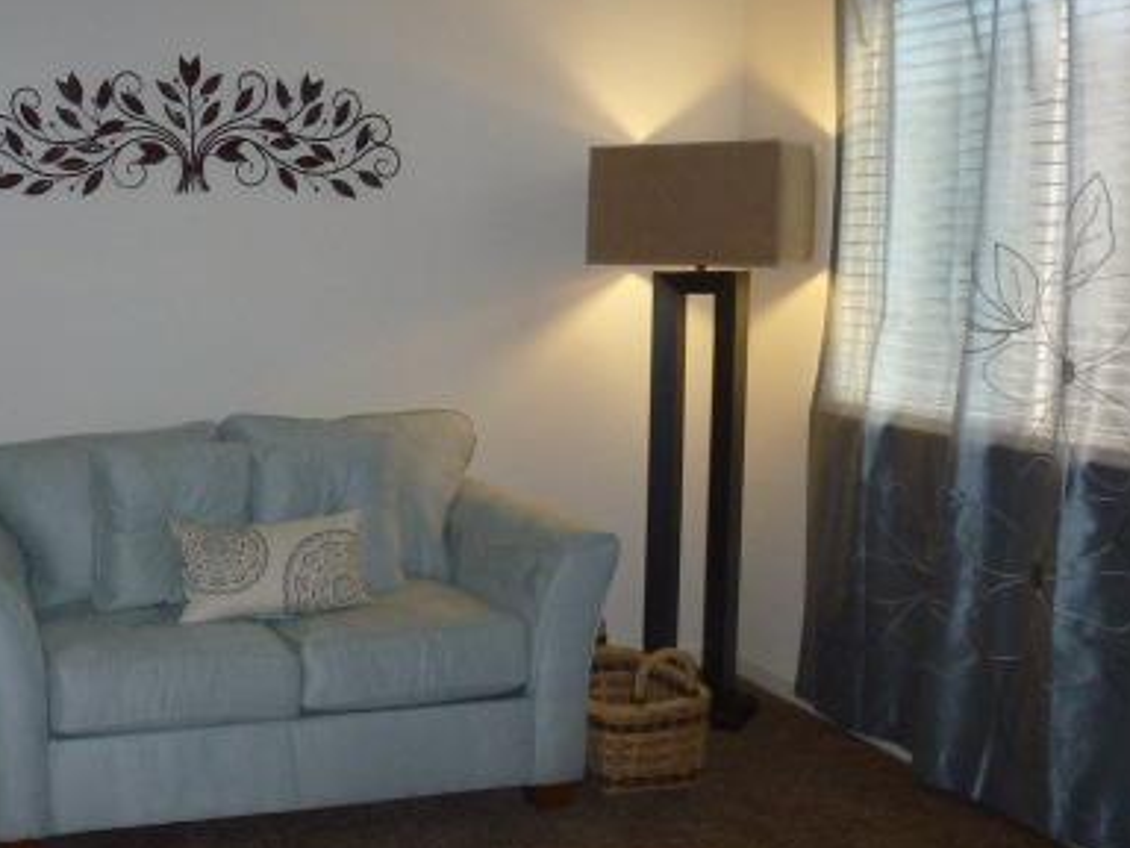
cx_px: 206
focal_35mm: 40
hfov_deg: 44.2
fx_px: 1306
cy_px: 439
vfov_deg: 36.0
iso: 250
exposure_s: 1/60
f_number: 3.3
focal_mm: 4.3
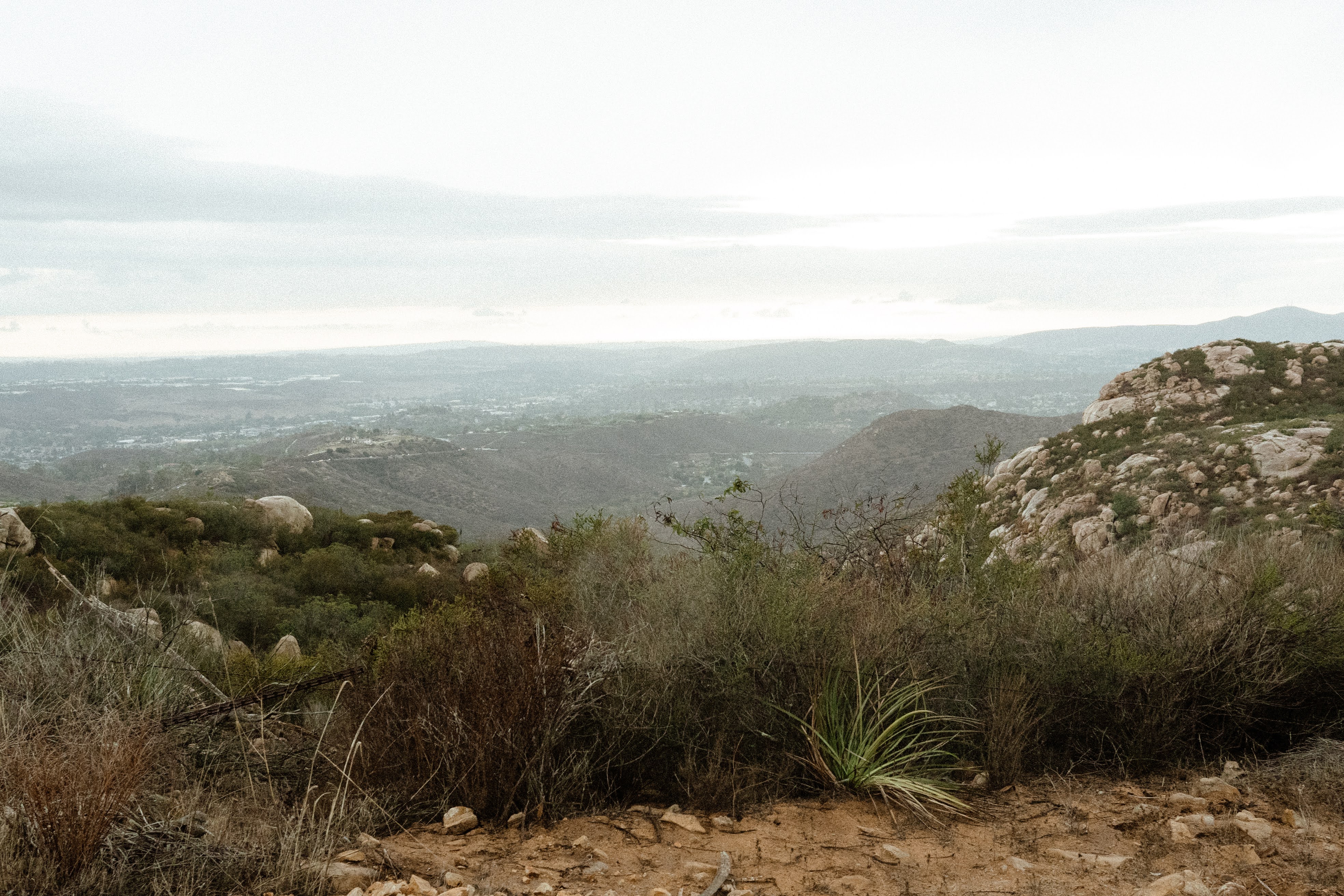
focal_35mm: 36
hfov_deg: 53.1
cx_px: 672
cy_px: 448
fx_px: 1344
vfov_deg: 36.9
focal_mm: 24
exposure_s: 1/400
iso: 2000
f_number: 7.1
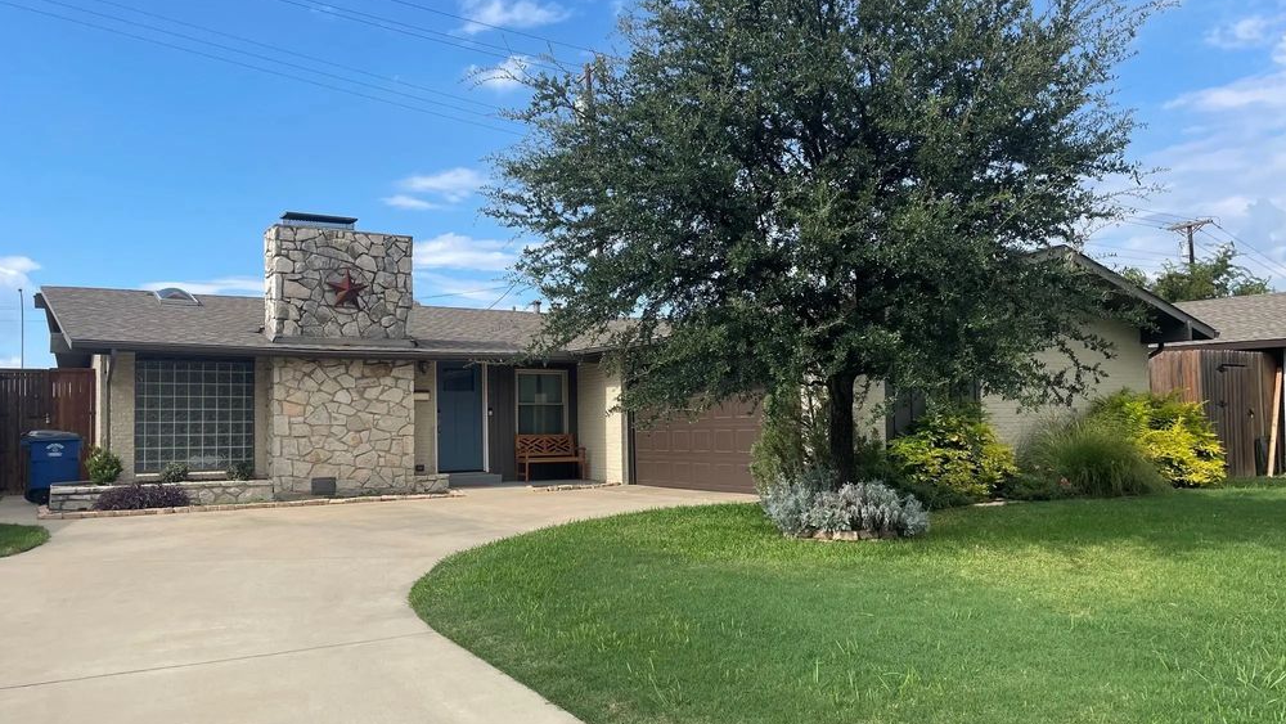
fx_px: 989
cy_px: 403
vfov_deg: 40.2
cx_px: 638
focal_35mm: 29
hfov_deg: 66.1
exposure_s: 1/2353
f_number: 1.6
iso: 32
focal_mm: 4.2
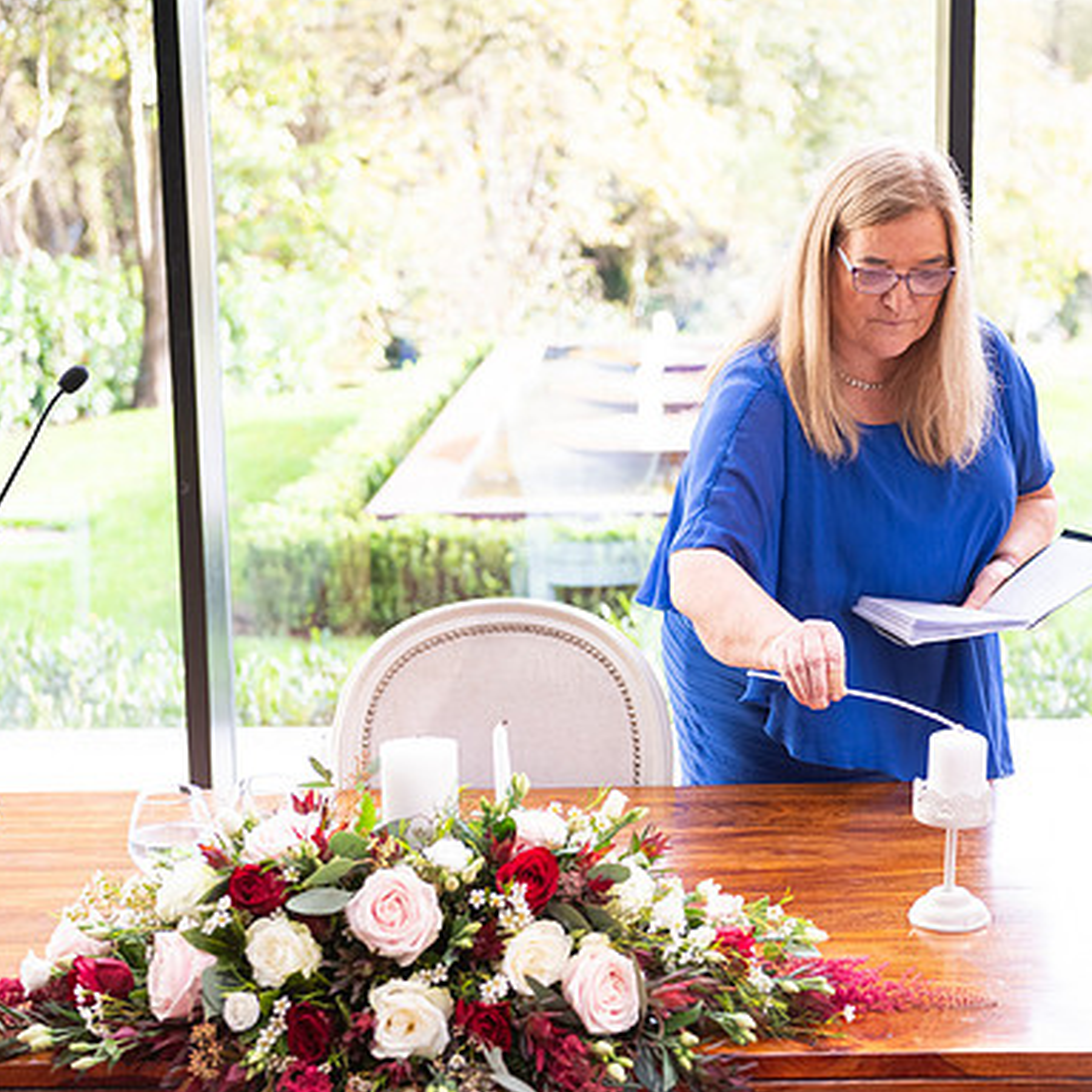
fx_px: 2391
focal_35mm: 67
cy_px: 549
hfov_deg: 25.7
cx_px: 627
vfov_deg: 25.7
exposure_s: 1/160
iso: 640
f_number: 3.5
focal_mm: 52
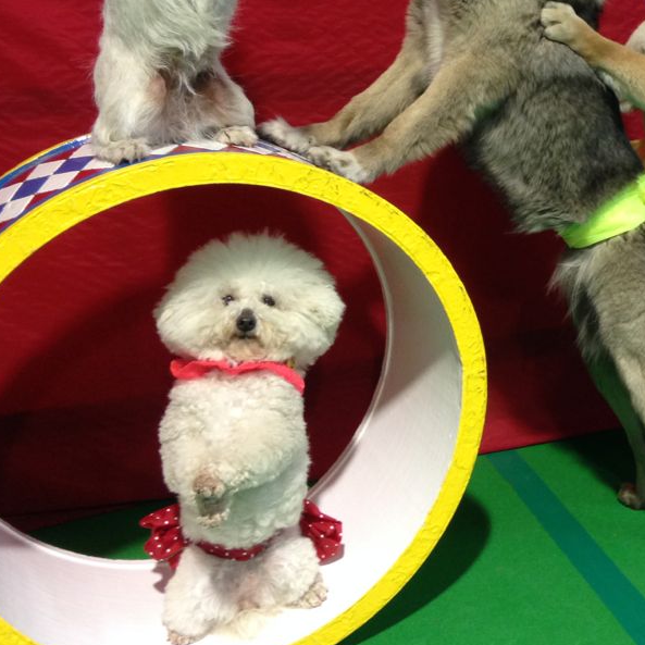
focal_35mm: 63
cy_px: 165
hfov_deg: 26.2
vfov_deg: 27.0
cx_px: 613
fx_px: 1328
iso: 100
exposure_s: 1/20
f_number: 2.4
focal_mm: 4.12
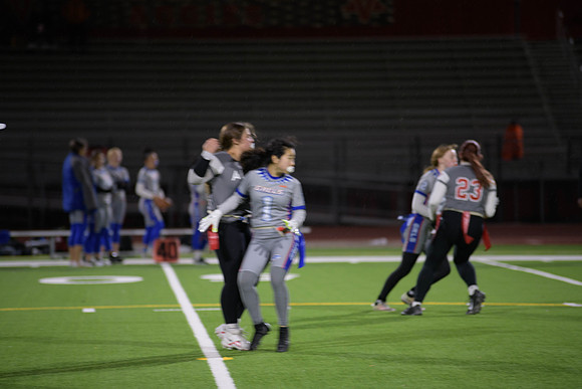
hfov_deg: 10.3
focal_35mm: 200
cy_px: 194
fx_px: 3234
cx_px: 291
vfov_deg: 6.9
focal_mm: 200
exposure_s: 1/200
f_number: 2.8
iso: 1000
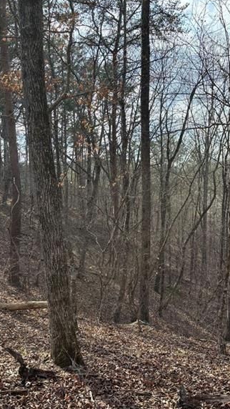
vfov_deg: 52.5
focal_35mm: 38
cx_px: 120
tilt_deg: -8.0
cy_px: 242
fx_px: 412
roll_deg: +2.4
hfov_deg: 31.2
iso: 50
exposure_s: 1/716
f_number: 1.6
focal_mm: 5.96
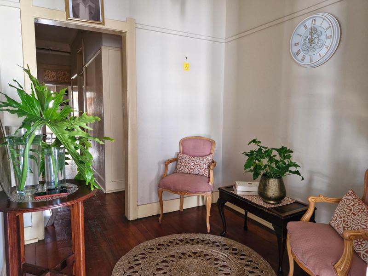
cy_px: 138
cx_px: 184
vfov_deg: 58.9
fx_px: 245
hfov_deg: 73.9
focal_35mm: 23
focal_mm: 5.54
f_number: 1.8
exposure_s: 1/50
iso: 500
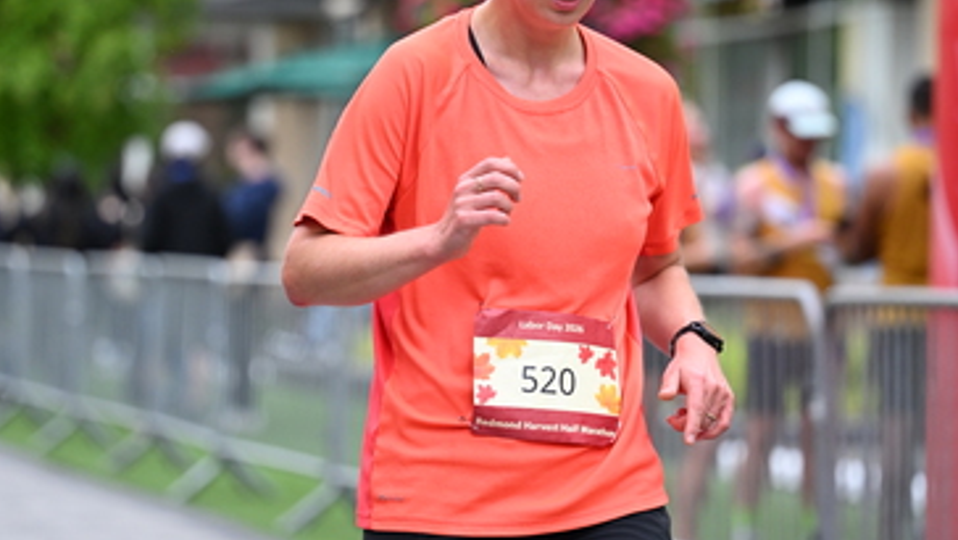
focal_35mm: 174
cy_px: 256
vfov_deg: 7.0
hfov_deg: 12.4
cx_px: 478
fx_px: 4421
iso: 1000
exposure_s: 1/1600
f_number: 2.8
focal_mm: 110
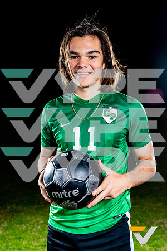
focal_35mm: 45
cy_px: 126
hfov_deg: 29.9
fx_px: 313
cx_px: 84
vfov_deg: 43.6
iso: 100
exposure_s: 1/125
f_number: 5.6
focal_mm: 45
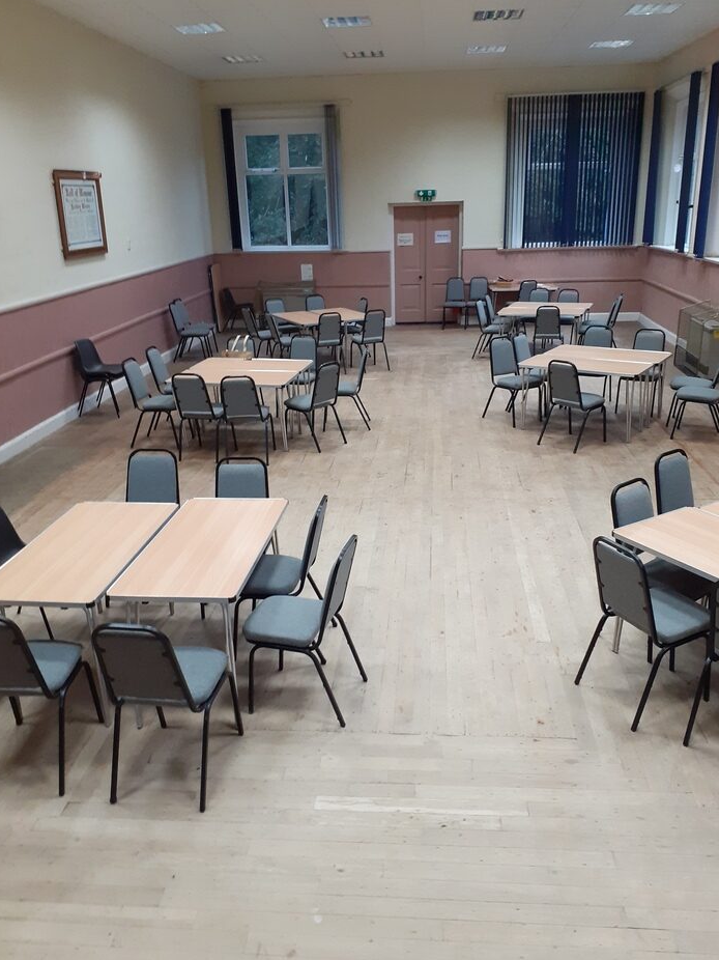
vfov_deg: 63.5
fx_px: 776
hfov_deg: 49.7
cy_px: 481
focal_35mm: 28
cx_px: 363
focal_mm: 3.6
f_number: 1.9
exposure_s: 1/50
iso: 200
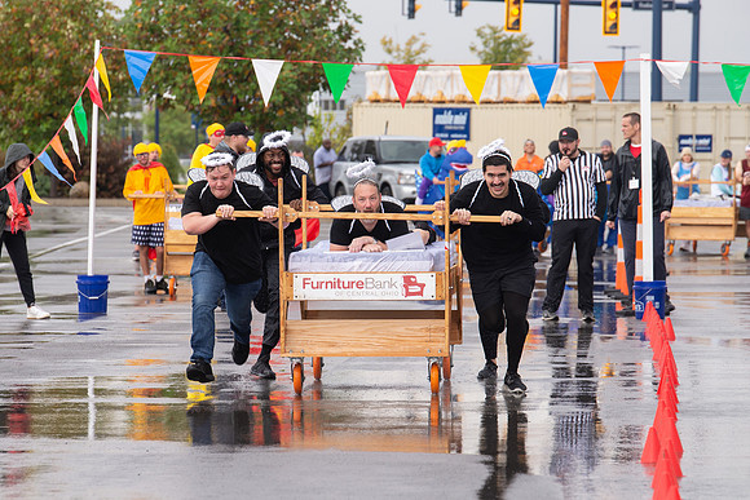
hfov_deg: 8.3
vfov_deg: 5.5
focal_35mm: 248
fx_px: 5177
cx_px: 345
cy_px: 285
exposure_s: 1/400
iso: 400
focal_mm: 200
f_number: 7.1
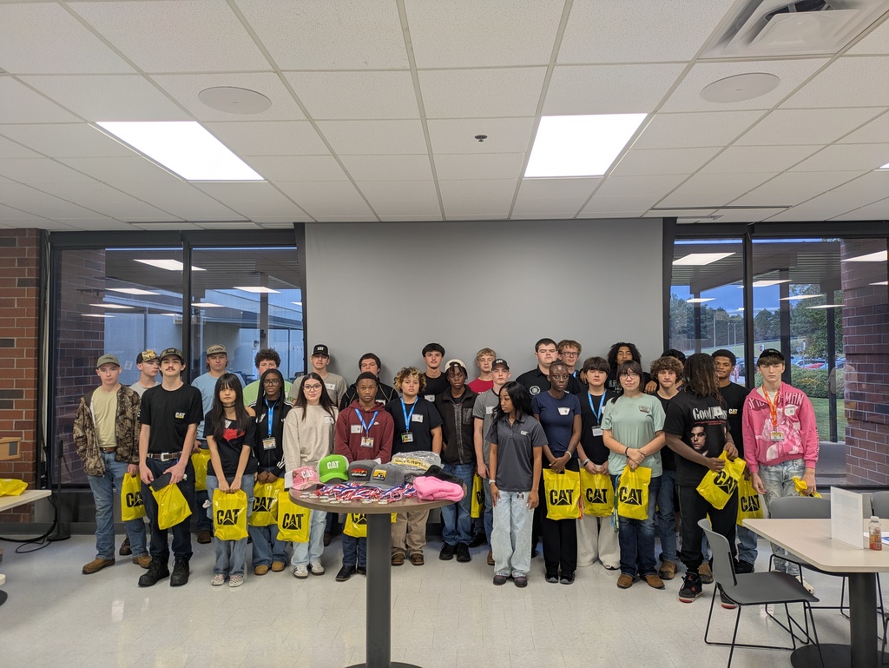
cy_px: 334
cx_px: 444
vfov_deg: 54.9
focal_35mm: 25
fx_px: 642
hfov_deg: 69.4
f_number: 1.89
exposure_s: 1/30
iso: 47
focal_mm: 5.43
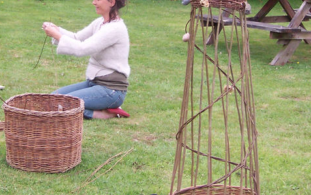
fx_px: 1271
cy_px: 23
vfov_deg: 8.7
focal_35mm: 150
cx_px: 105
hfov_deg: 13.9
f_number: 4.8
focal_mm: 12.8
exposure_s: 1/125
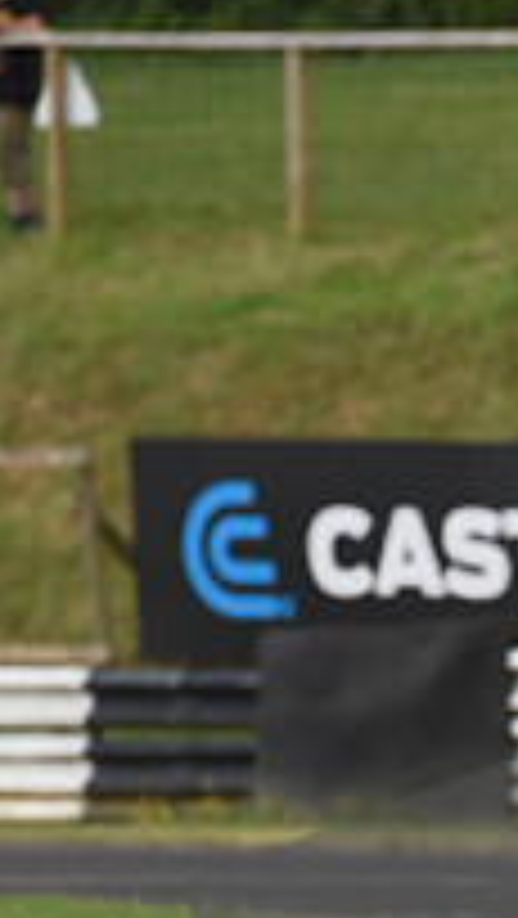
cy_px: 803
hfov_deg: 1.0
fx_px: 29010
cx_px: 1086
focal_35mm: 1190
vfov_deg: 1.8
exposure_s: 1/1000
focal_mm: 400
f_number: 7.1
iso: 1600
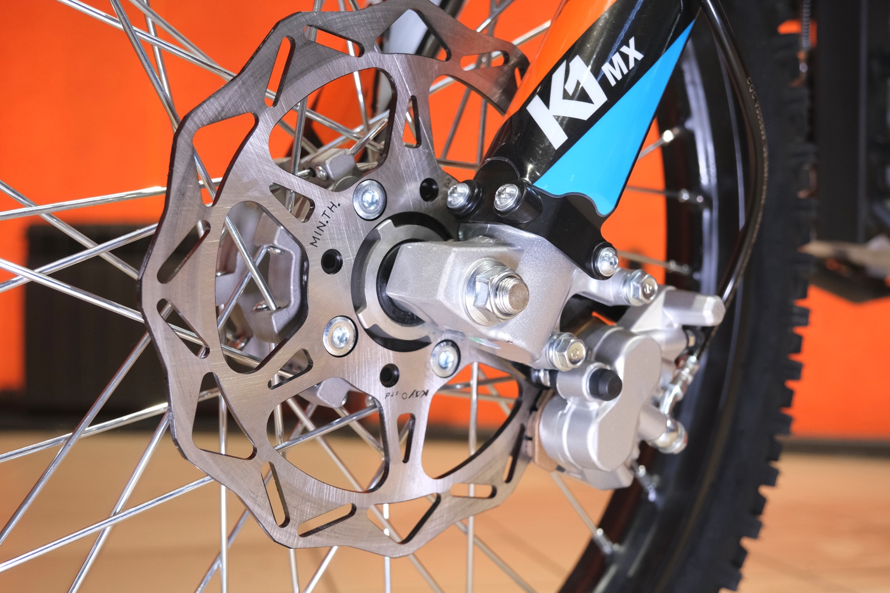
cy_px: 296
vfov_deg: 32.6
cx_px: 445
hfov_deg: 47.4
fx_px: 1014
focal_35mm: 41
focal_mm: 27.5
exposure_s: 1/125
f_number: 4
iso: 1600
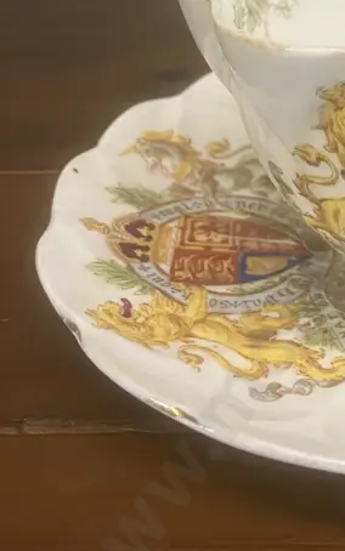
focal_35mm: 67
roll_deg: -0.8
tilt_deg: -23.4
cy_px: 119
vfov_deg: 30.0
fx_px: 1007
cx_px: 447
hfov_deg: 18.1
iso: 80
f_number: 1.8
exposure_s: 1/50
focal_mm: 3.99
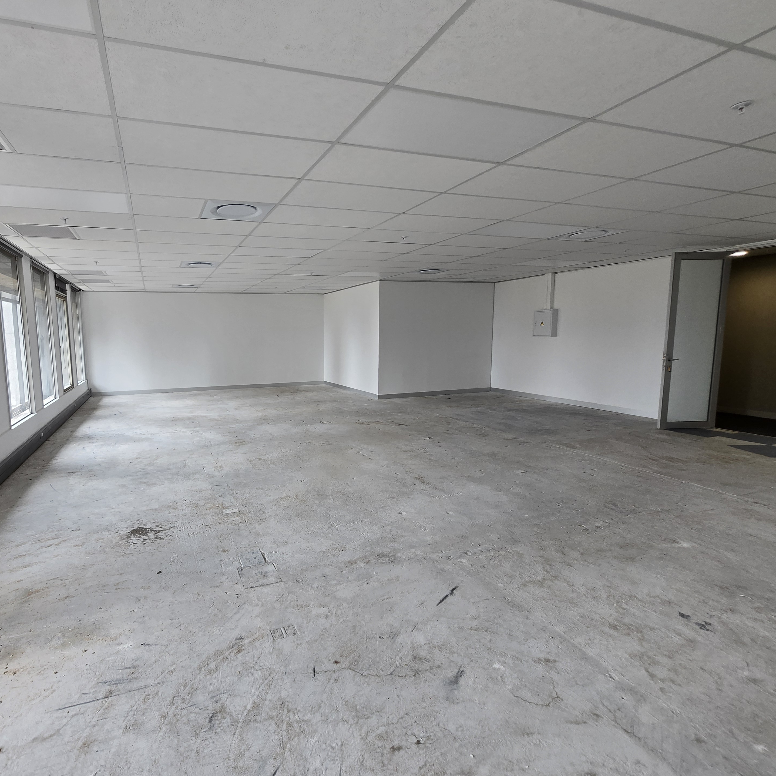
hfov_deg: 85.6
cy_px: 382
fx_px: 406
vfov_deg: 87.4
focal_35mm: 16
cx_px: 288
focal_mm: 1.7
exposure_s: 1/50
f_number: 2.2
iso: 32
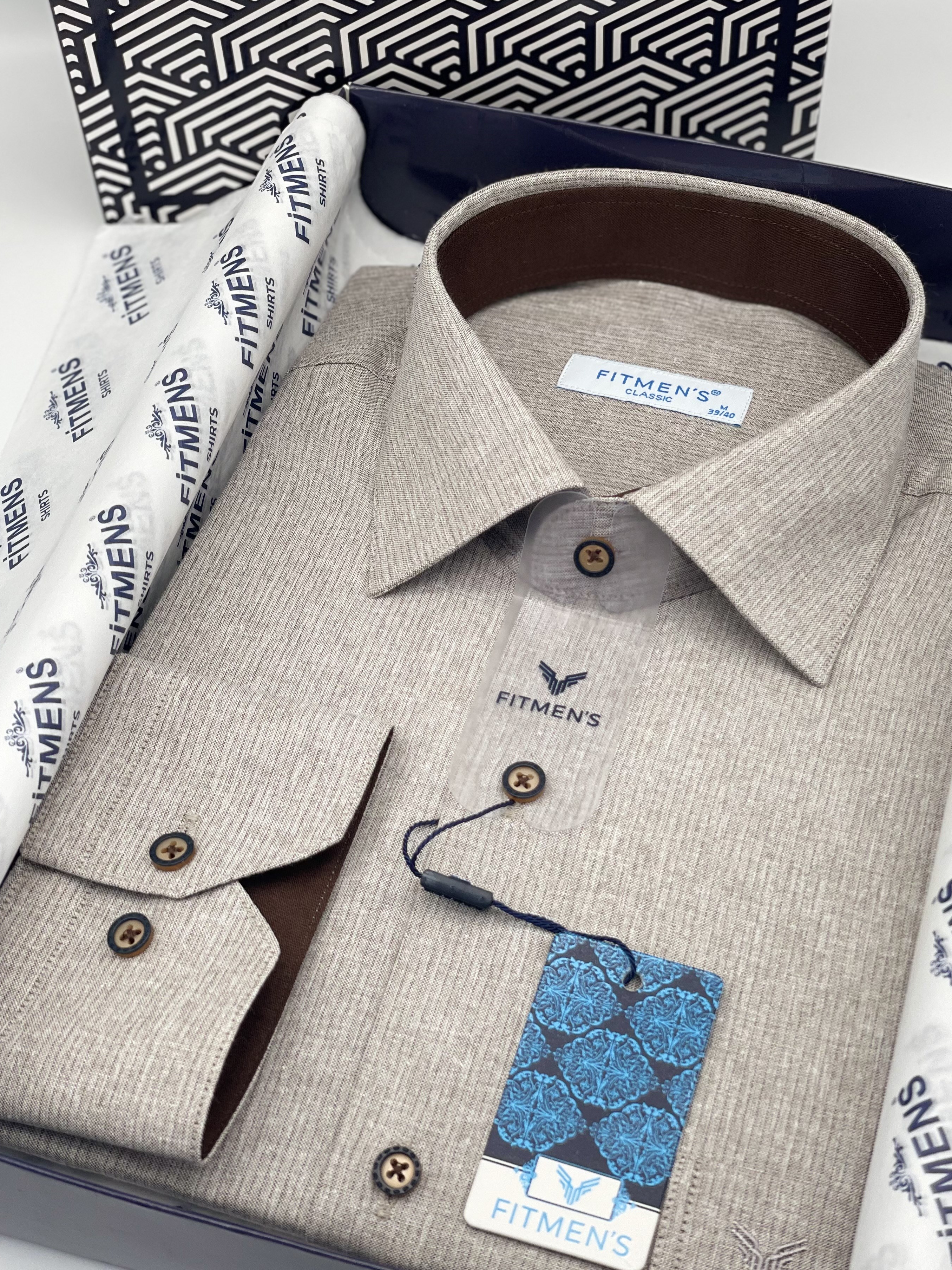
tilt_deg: -53.8
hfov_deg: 25.2
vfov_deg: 33.2
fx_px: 2127
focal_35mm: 58
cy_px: 674
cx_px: 520
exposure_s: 1/122
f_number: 2
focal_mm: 6
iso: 32
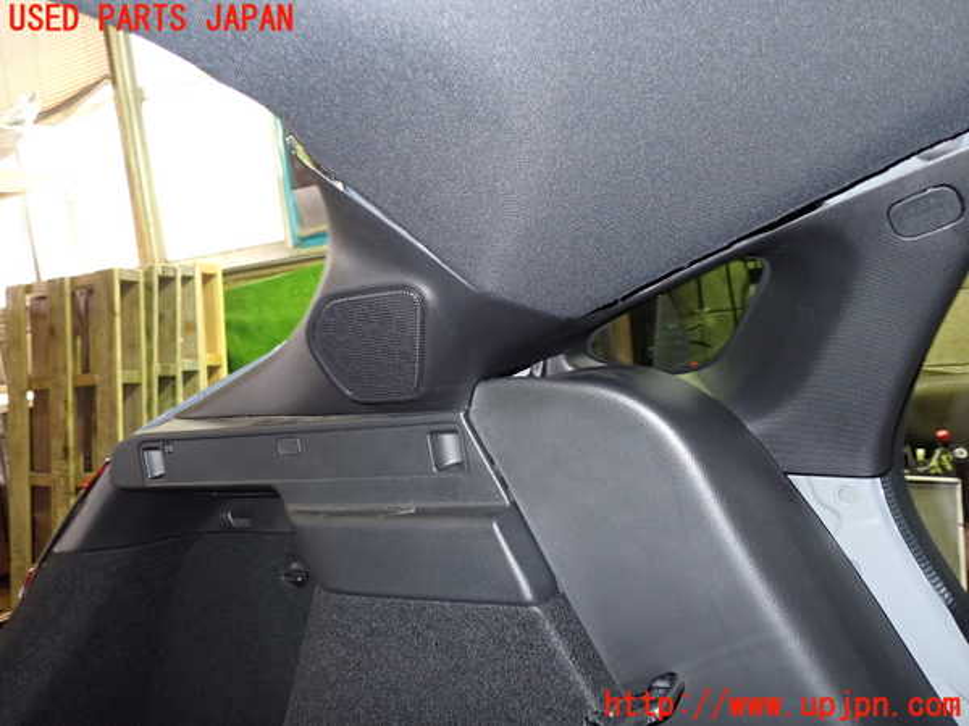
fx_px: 840
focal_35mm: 30
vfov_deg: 46.8
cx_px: 484
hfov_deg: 60.0
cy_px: 363
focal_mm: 5.4
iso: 400
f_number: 2.3
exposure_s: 1/30
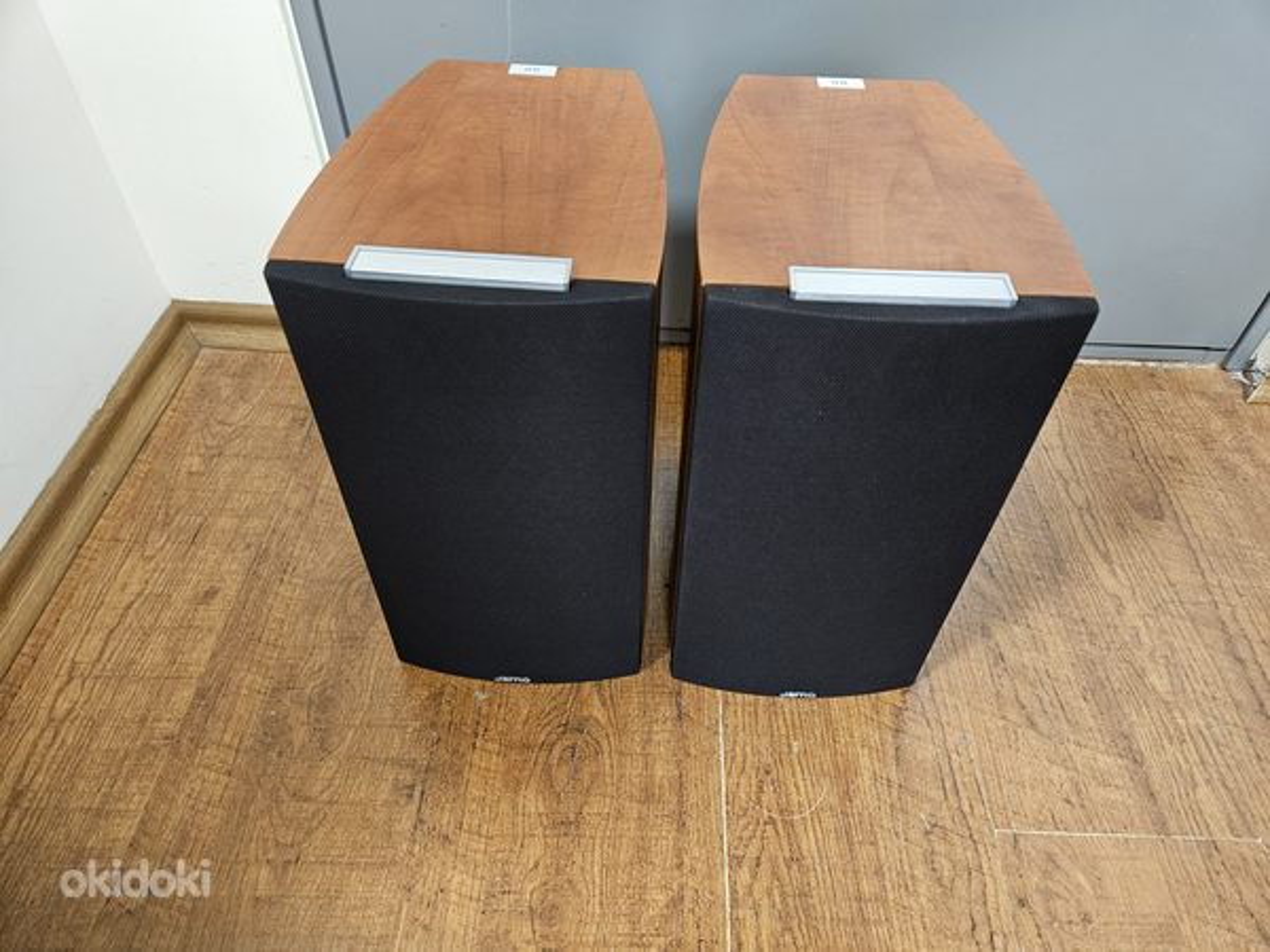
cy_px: 476
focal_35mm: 23
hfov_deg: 73.9
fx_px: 844
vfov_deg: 58.9
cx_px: 635
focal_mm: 5.4
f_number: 1.8
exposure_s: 1/25
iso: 640
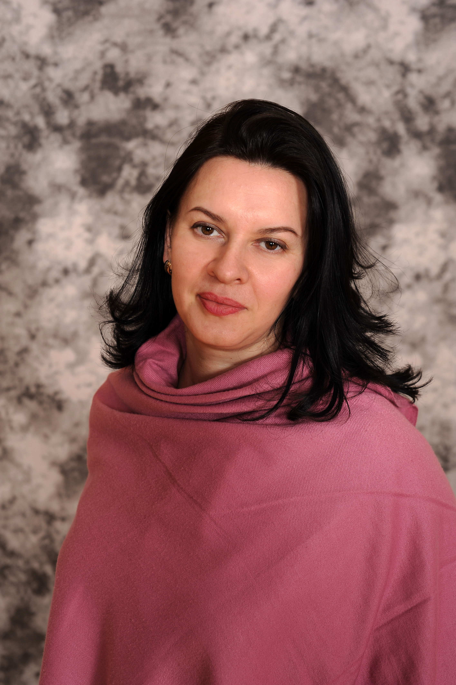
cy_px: 342
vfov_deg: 39.6
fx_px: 951
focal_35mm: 50
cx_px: 228
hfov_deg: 27.0
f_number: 5
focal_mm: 50
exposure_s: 1/125
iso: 100
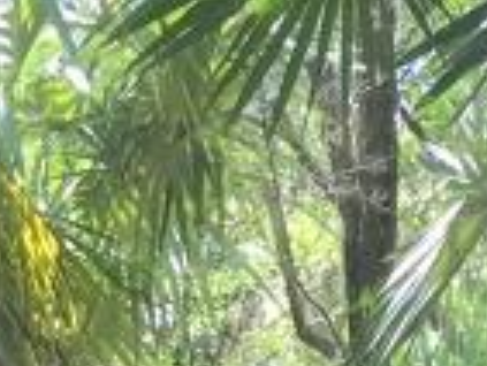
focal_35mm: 210
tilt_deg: -11.2
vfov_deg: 6.2
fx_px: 2957
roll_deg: -0.3
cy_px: 1322
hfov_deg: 9.3
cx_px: 560
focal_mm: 4.15
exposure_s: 1/120
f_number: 2.2
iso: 40
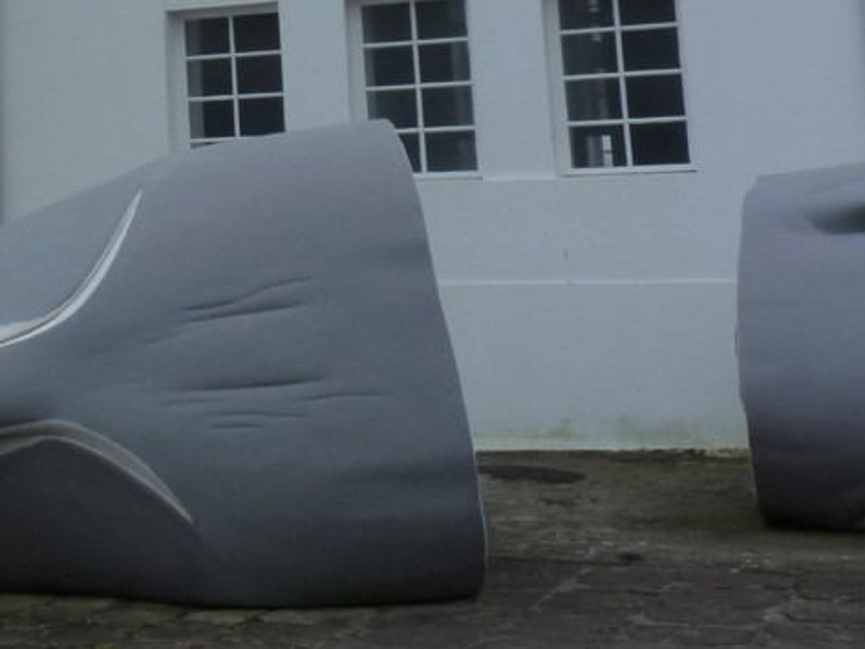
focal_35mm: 73
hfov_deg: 24.6
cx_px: -117
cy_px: -133
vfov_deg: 19.0
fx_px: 1825
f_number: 5.6
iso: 125
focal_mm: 4.8
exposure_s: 1/320
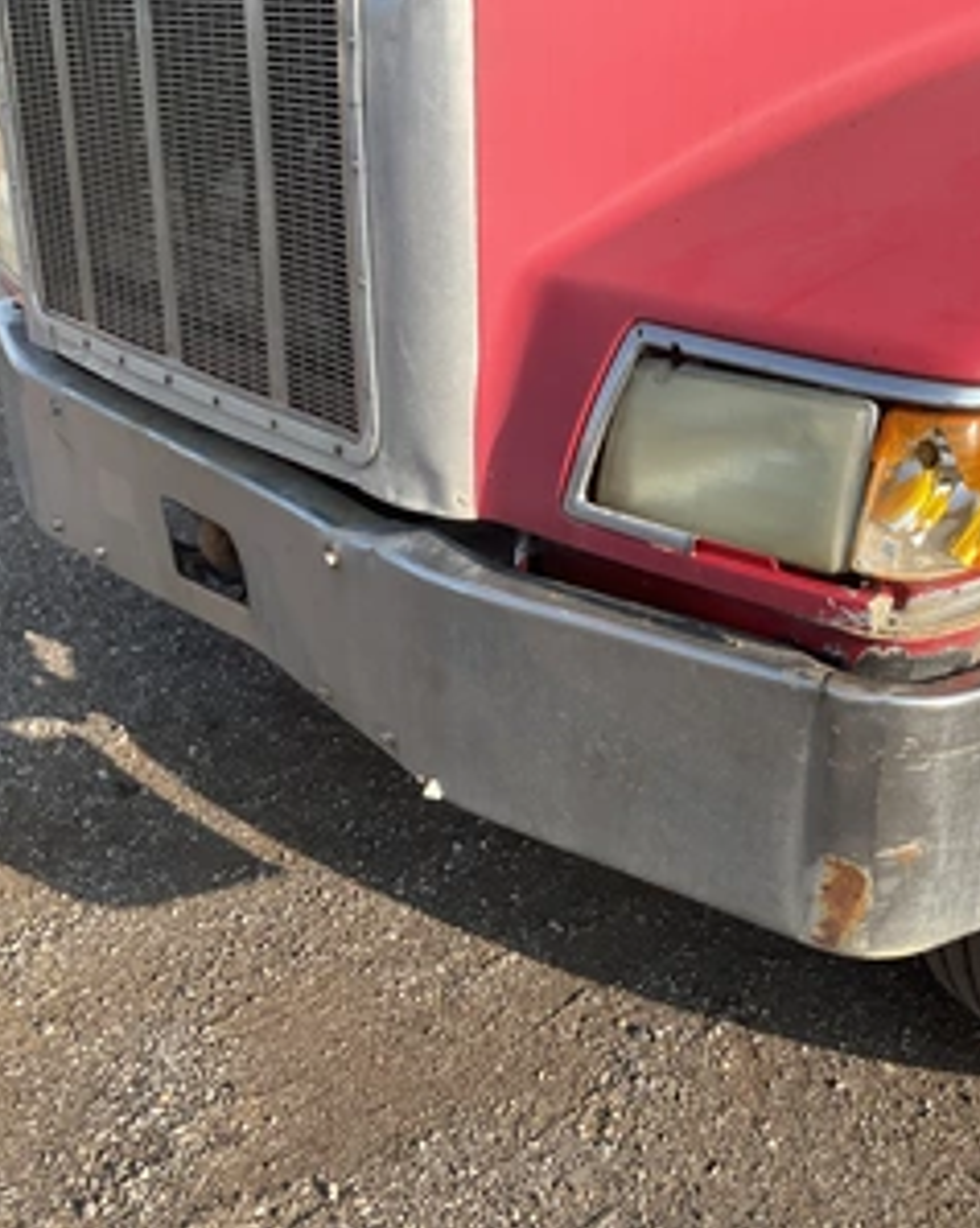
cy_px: 614
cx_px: 741
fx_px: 1379
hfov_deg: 38.1
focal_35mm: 38
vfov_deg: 48.0
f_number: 1.8
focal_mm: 3
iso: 25
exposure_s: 1/691
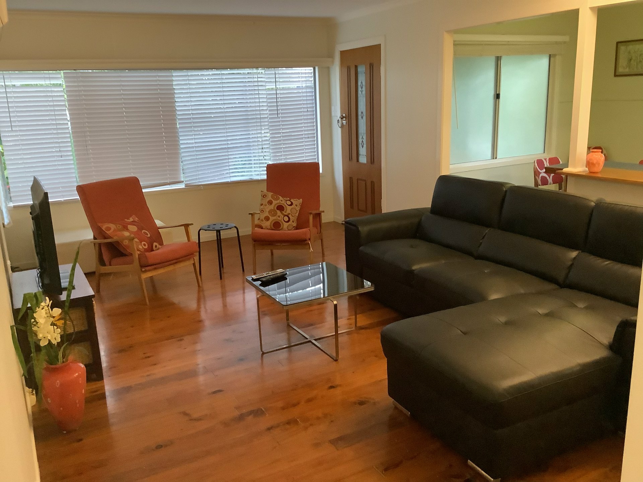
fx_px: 576
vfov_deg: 45.4
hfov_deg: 58.4
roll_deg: +1.5
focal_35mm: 31
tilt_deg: -14.3
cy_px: 241
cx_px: 322
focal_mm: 3.3
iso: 400
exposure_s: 1/33
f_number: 2.4
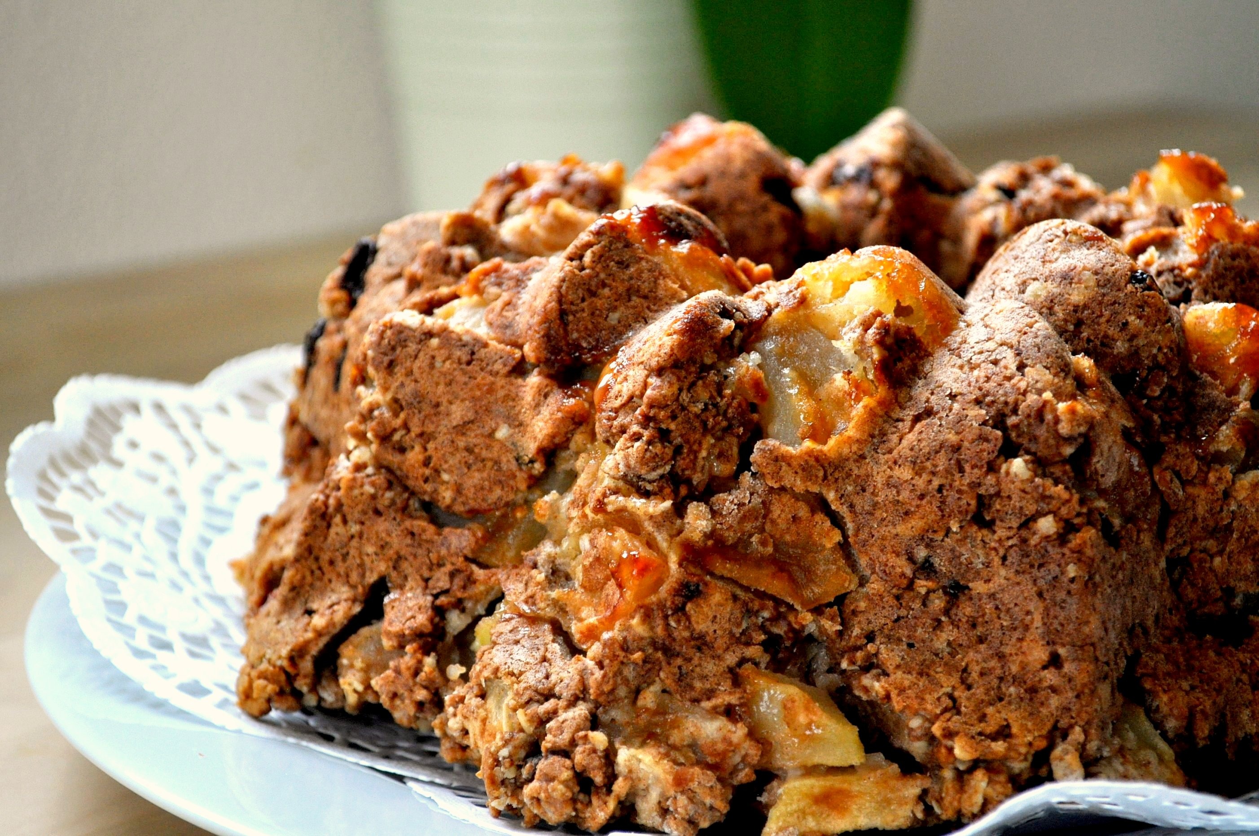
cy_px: 418
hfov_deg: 24.6
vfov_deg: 16.5
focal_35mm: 82
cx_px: 630
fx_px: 2882
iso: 800
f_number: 5.6
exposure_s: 1/50
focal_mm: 55
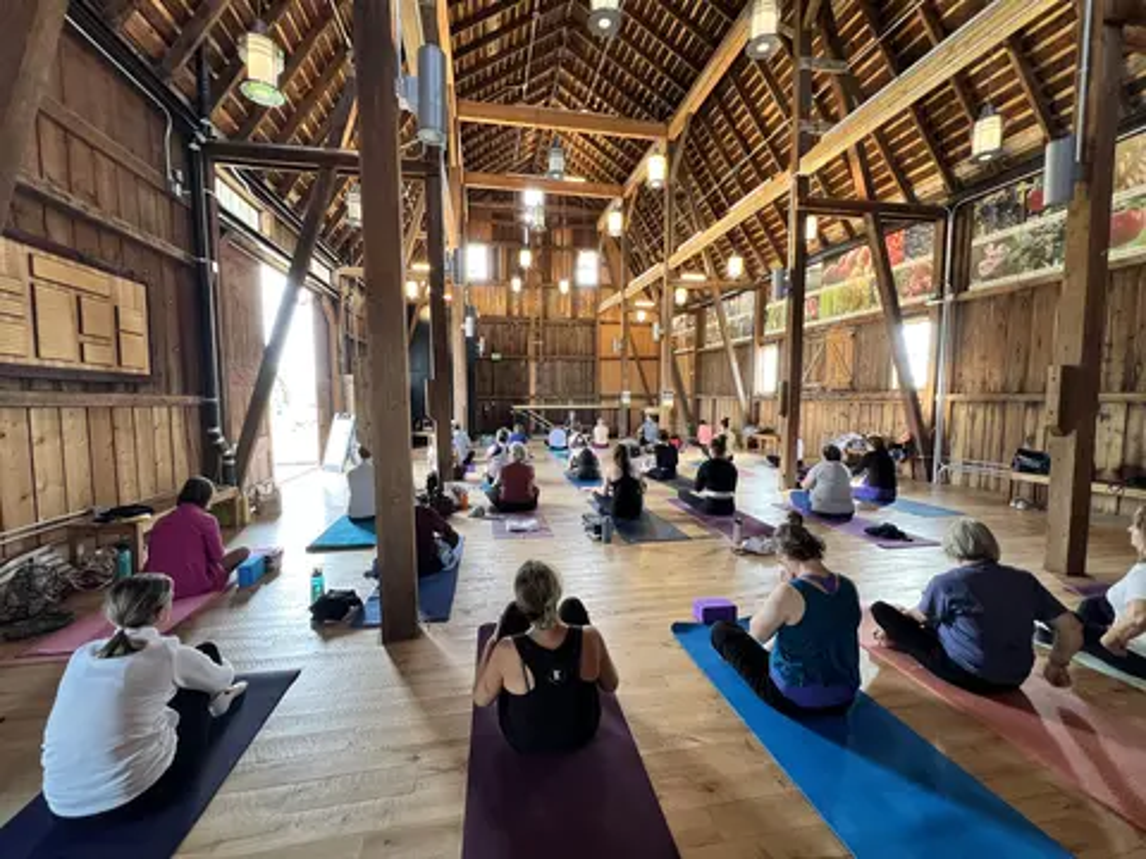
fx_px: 430
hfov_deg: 106.2
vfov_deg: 89.9
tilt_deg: -4.8
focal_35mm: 13
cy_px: 430
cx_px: 573
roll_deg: +0.7
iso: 250
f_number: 1.8
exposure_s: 1/79
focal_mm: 1.57
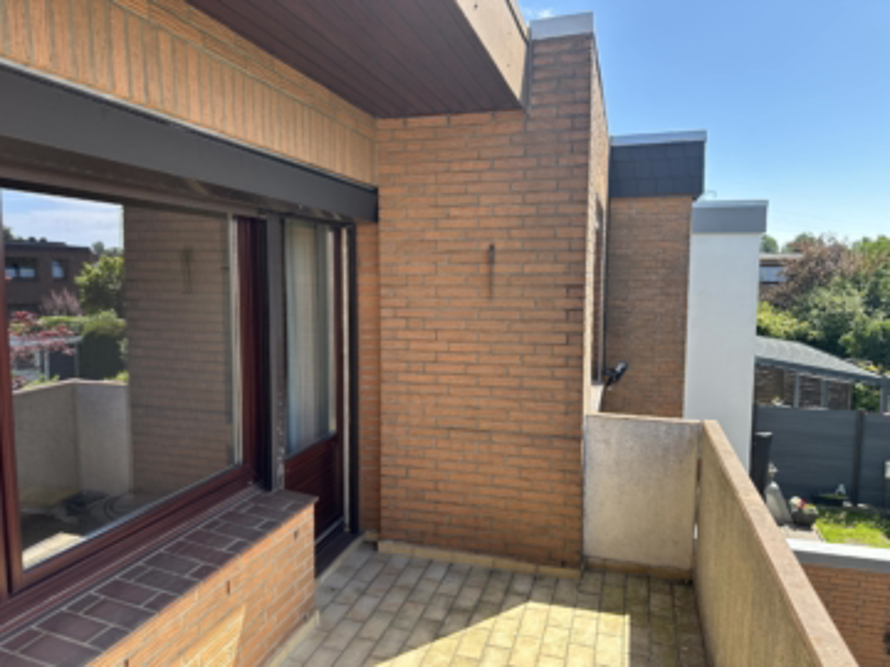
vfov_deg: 56.8
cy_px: 334
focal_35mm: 24
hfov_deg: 71.6
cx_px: 445
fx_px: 617
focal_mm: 6.86
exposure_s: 1/785
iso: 80
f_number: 1.78
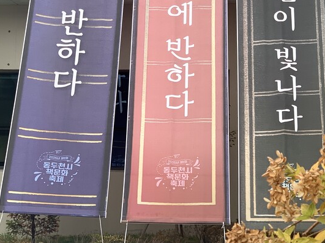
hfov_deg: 20.8
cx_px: 194
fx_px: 882
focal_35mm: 94
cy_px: 51
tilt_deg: +9.2
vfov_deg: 15.6
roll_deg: -0.9
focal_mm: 6
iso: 32
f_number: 2.4
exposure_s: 1/122
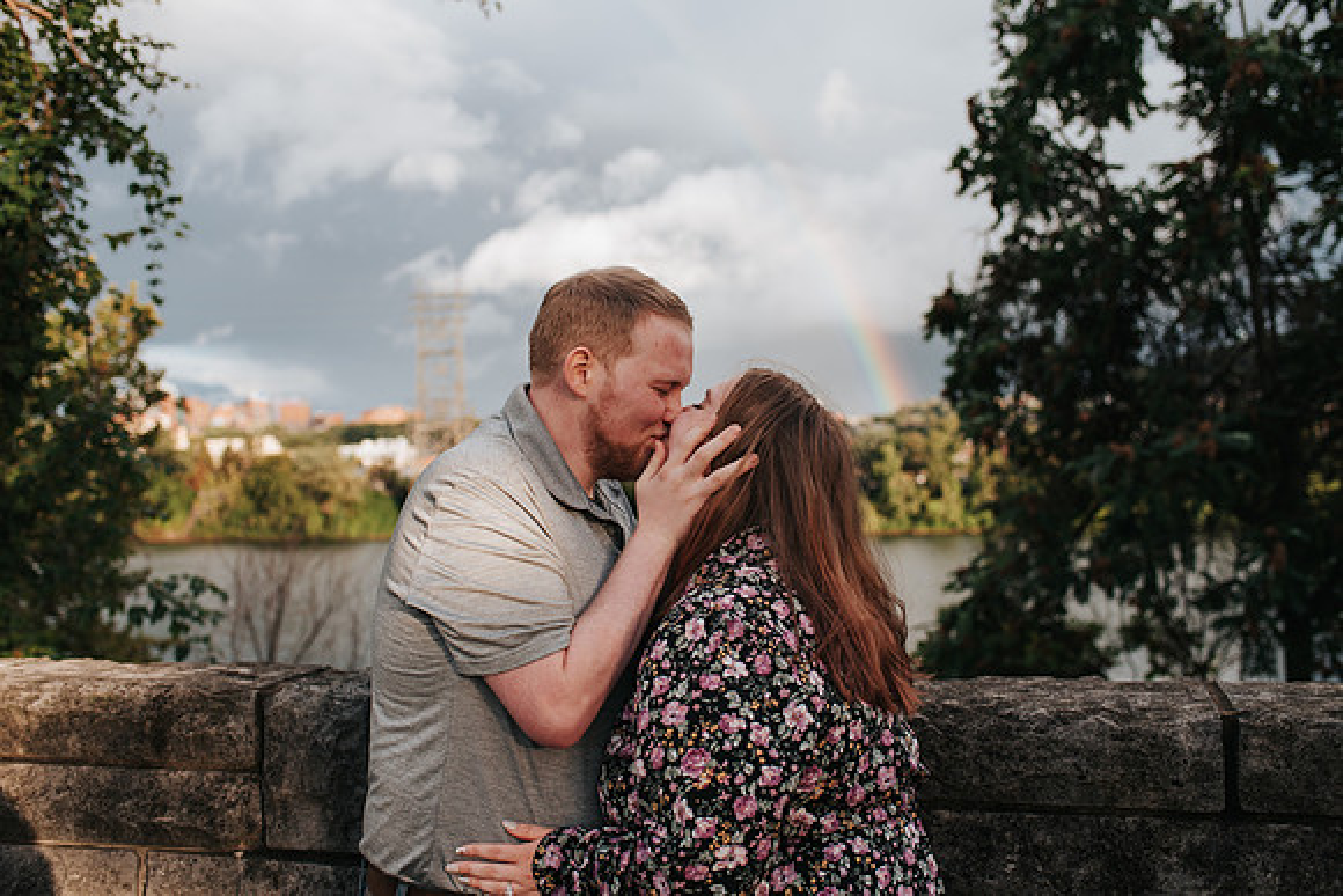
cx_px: 672
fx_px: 1306
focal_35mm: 35
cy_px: 448
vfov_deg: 37.9
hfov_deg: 54.4
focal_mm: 35
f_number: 3.2
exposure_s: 1/400
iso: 110
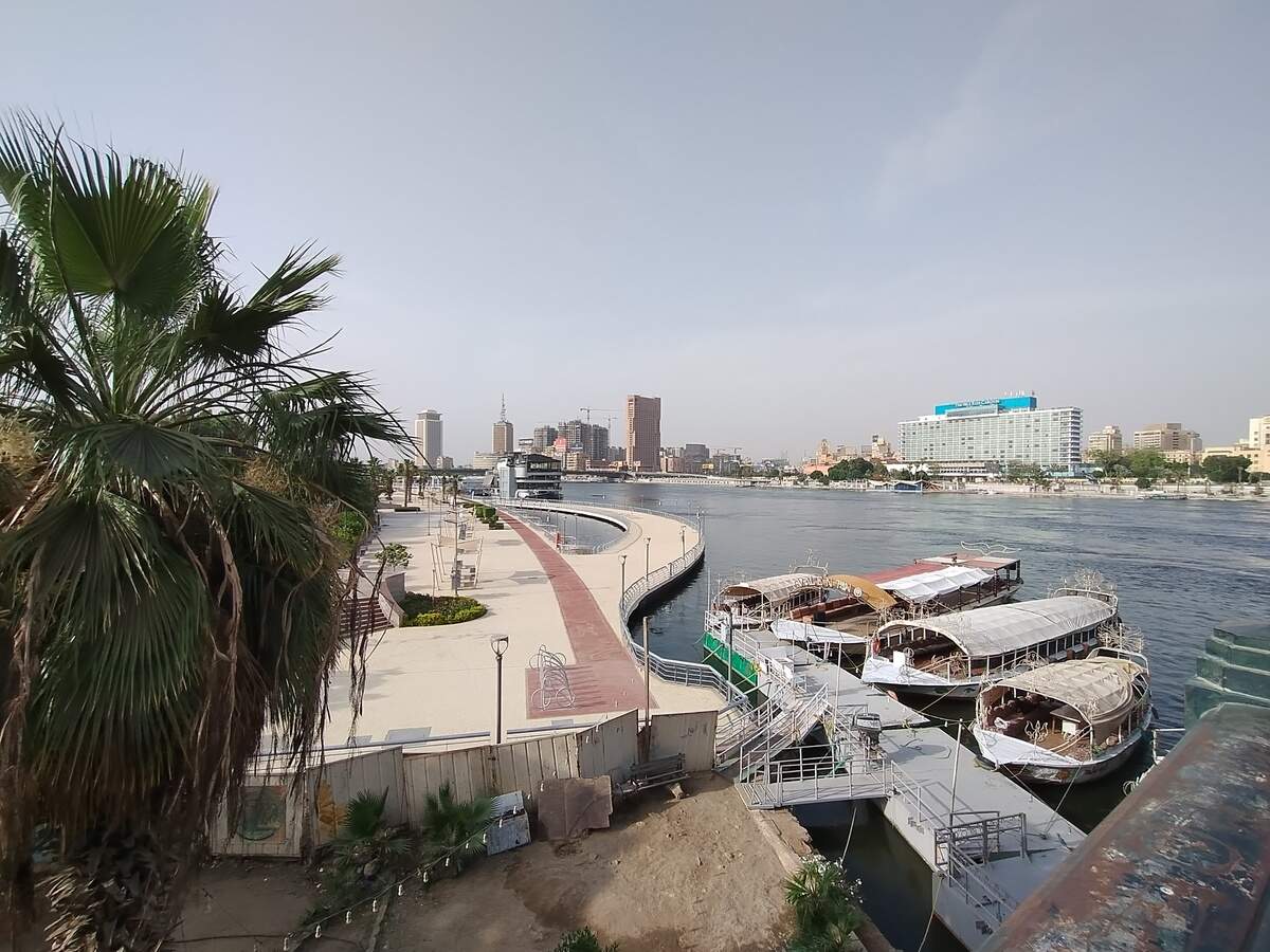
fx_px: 587
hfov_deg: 94.5
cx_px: 635
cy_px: 476
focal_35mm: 16
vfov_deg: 78.1
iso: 100
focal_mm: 1.66
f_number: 2.2
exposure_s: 1/835
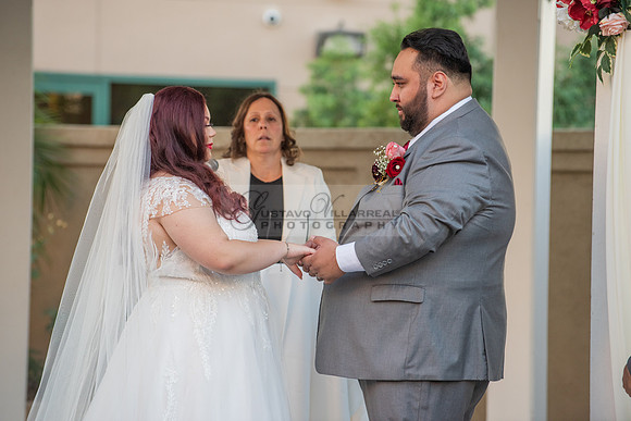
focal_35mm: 200
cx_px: 316
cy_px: 210
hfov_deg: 10.3
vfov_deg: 6.9
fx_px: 3506
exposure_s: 1/320
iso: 800
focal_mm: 200
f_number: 4
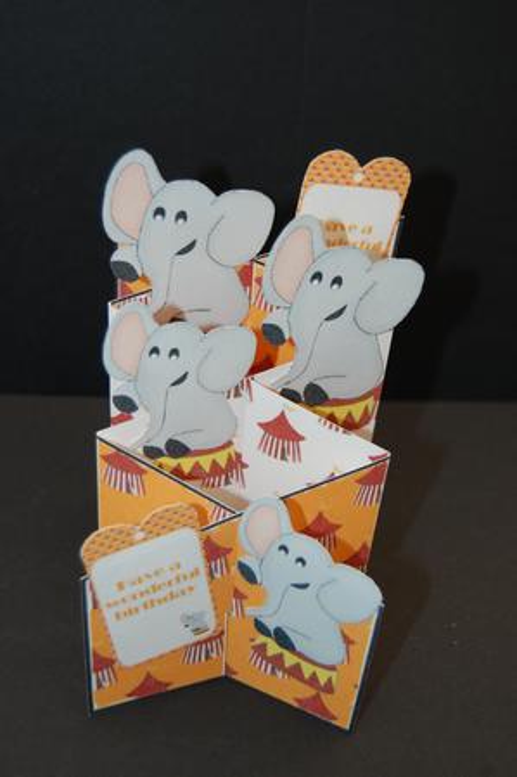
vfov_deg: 42.3
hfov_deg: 28.9
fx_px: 1002
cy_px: 388
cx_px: 258
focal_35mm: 46
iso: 280
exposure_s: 1/60
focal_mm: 31
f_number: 4.5
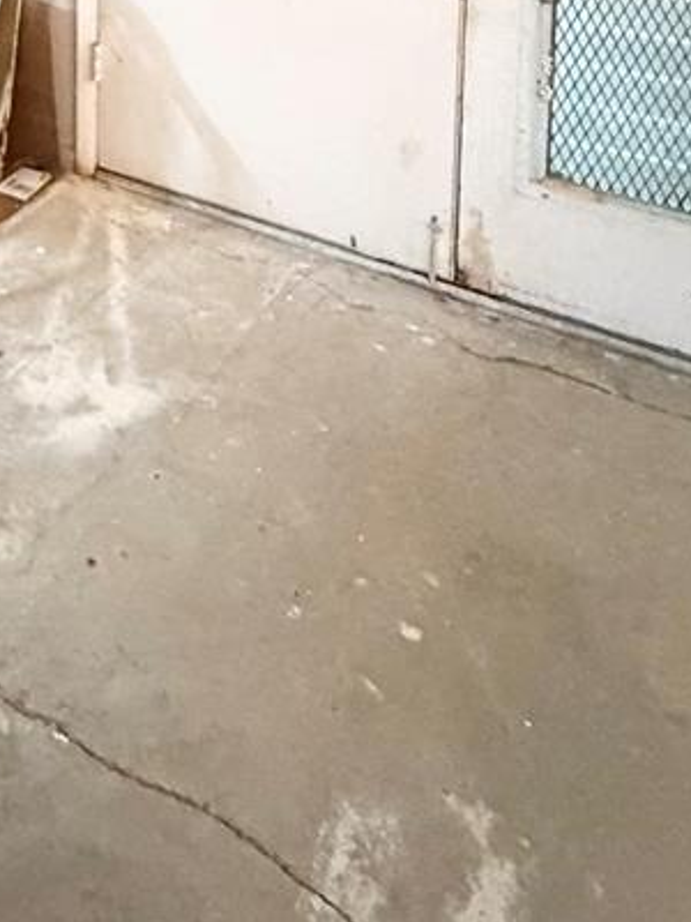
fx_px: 1118
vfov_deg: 34.2
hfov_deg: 29.4
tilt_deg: -5.7
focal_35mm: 42
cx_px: -143
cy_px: -233
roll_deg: +0.5
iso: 1000
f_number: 2.2
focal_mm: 2.22
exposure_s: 1/40
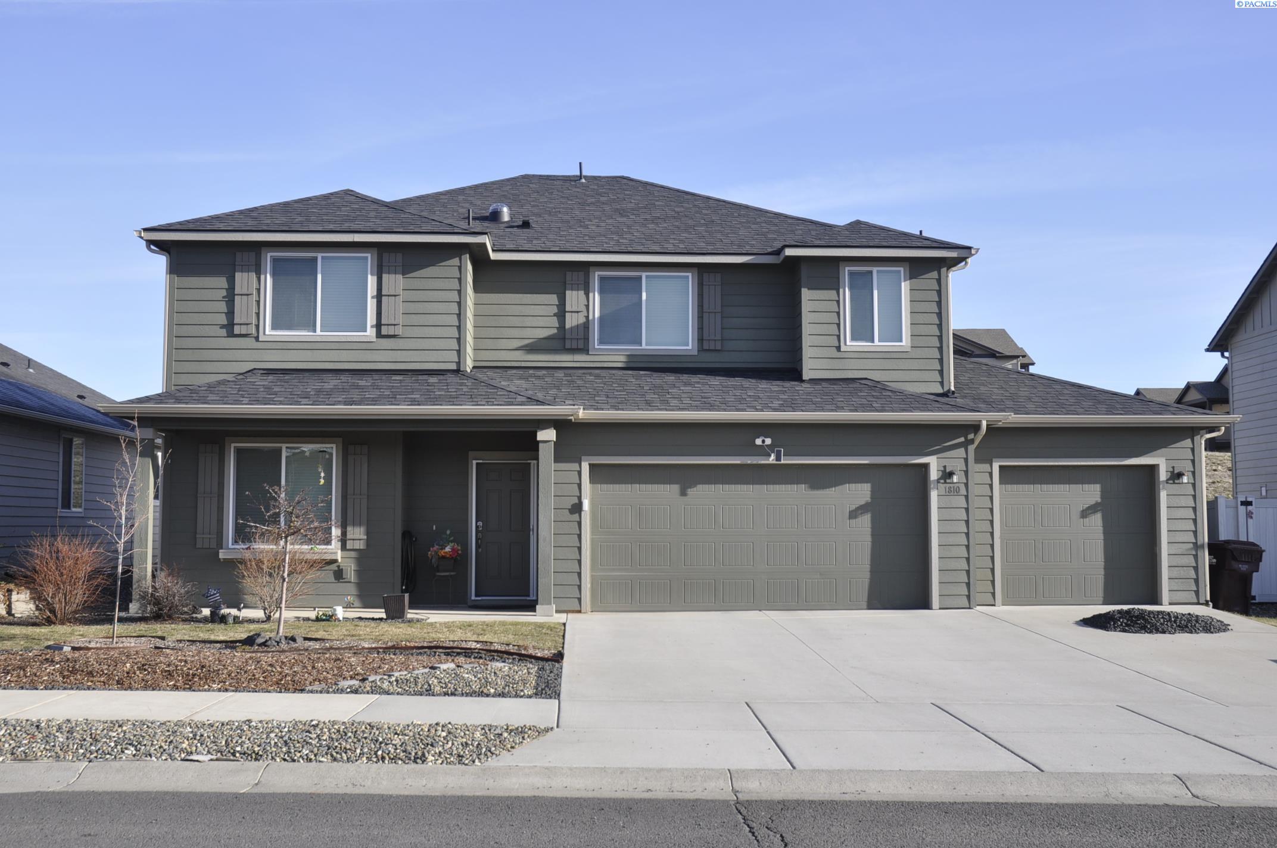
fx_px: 1275
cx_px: 638
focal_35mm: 36
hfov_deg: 53.2
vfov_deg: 36.8
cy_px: 424
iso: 200
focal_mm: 24
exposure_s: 1/250
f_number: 8
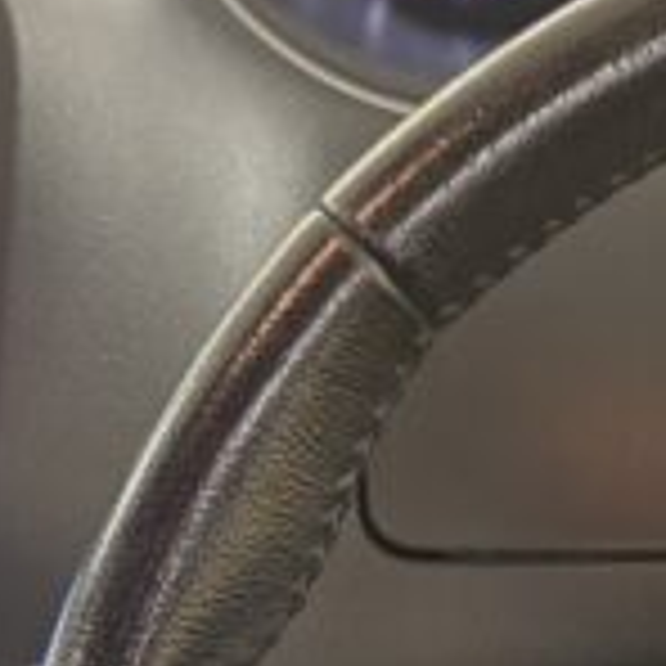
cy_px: 918
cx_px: 612
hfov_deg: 15.0
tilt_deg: -30.0
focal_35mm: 115
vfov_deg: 14.4
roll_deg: +1.4
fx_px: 2503
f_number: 1.78
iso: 640
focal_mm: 6.76
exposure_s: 1/33
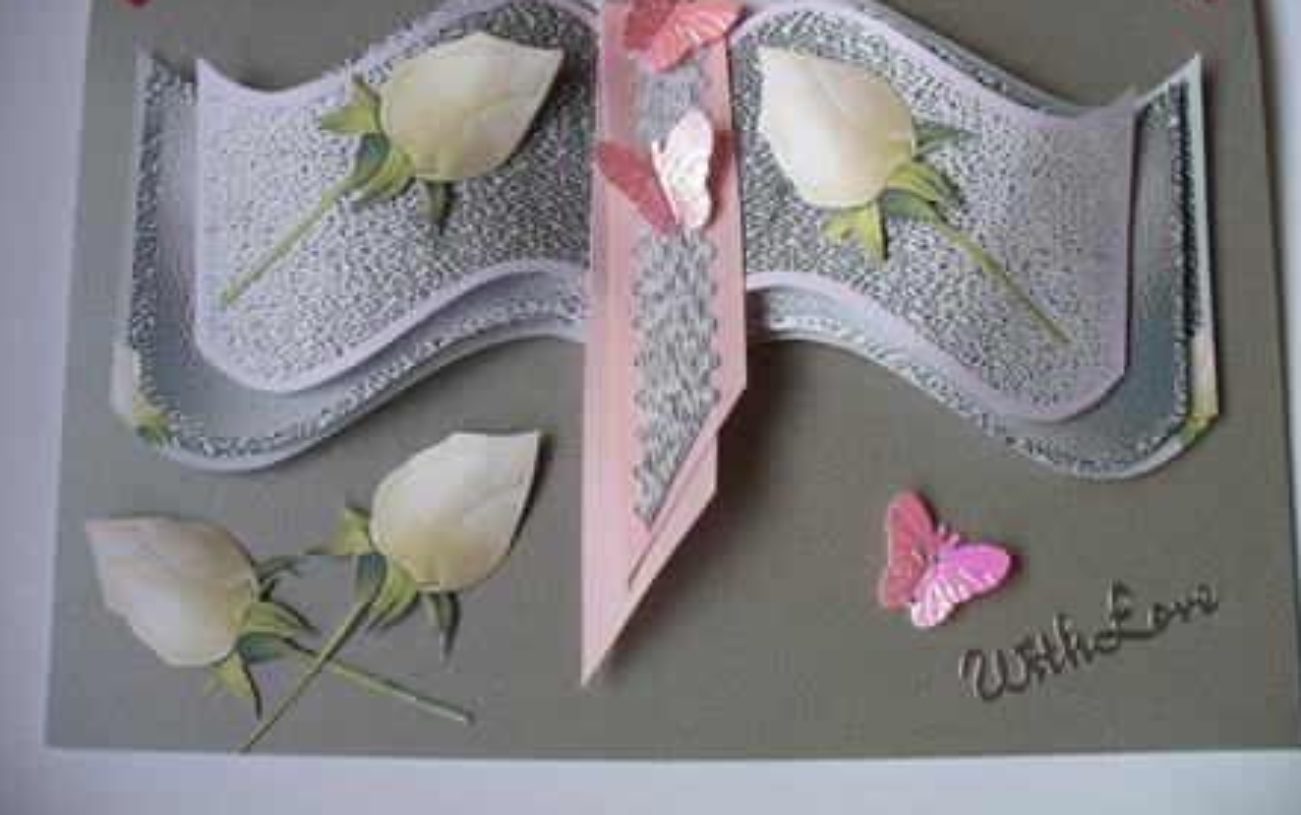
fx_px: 1419
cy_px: 345
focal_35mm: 40
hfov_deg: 49.3
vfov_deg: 32.0
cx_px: 655
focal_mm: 6.1
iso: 64
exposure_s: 1/80
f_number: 2.8
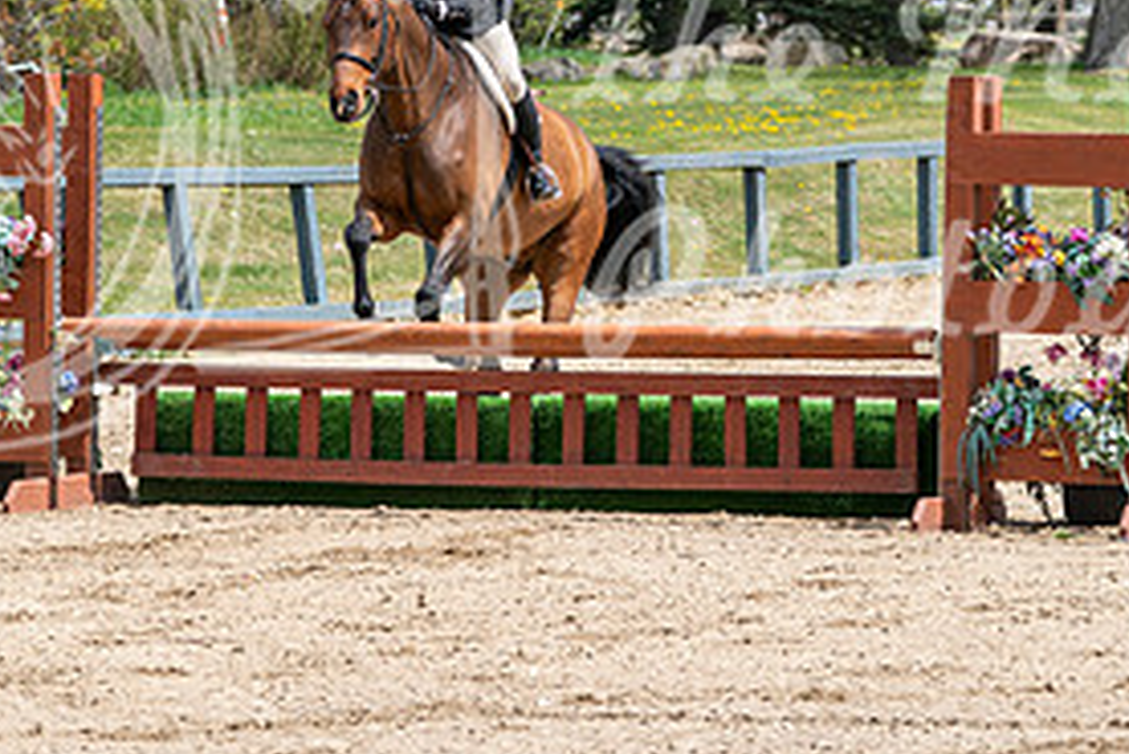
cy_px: 59
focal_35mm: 299
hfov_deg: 6.9
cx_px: 505
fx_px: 9381
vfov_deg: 4.6
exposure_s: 1/500
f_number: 5.6
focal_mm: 143
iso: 100
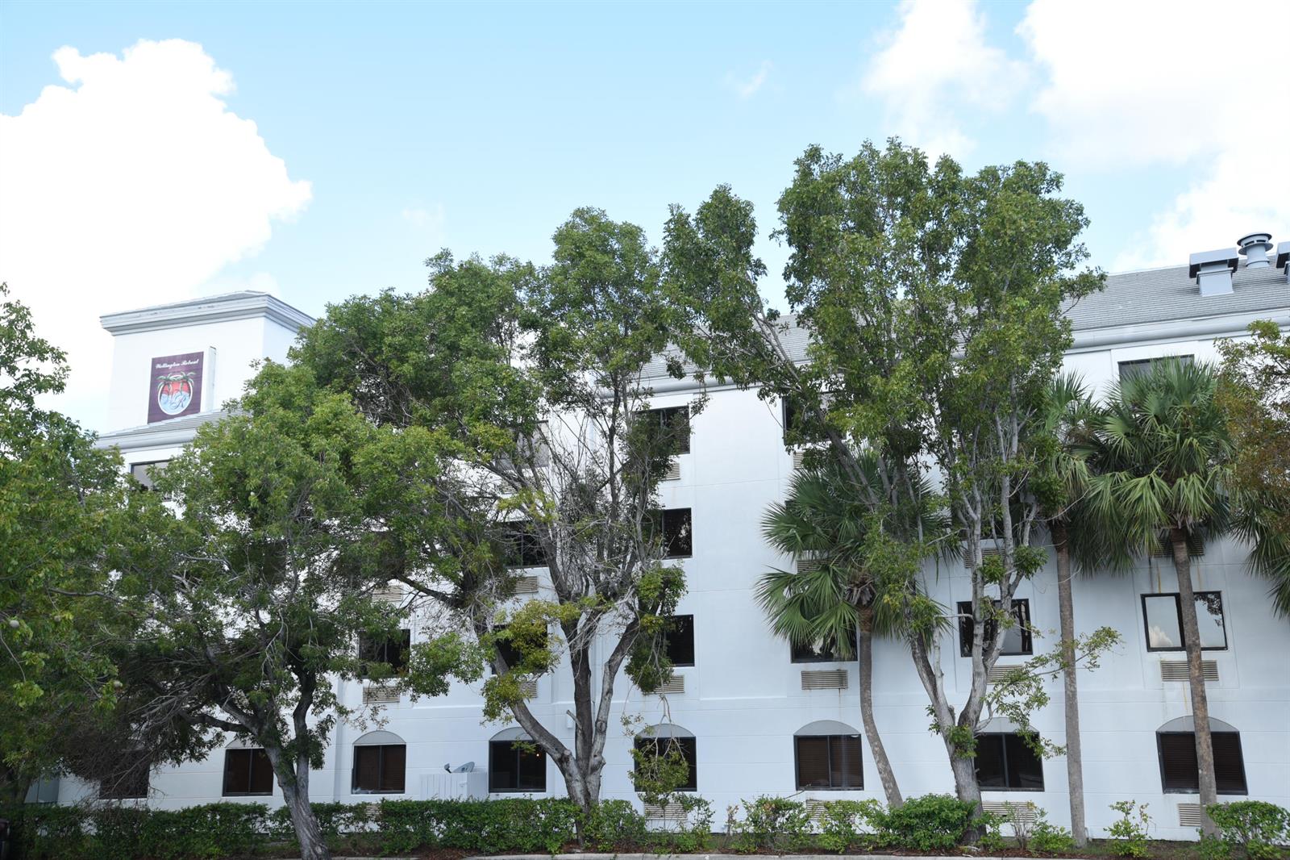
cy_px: 430
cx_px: 645
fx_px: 1361
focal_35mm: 38
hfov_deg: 50.7
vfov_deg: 35.0
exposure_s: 1/125
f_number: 8
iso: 200
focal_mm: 38
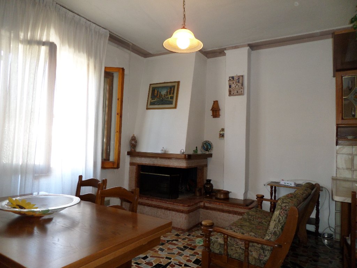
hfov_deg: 71.6
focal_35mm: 24
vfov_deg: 56.8
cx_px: 178
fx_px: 248
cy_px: 134
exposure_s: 1/20
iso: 120
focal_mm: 4.3
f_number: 3.1
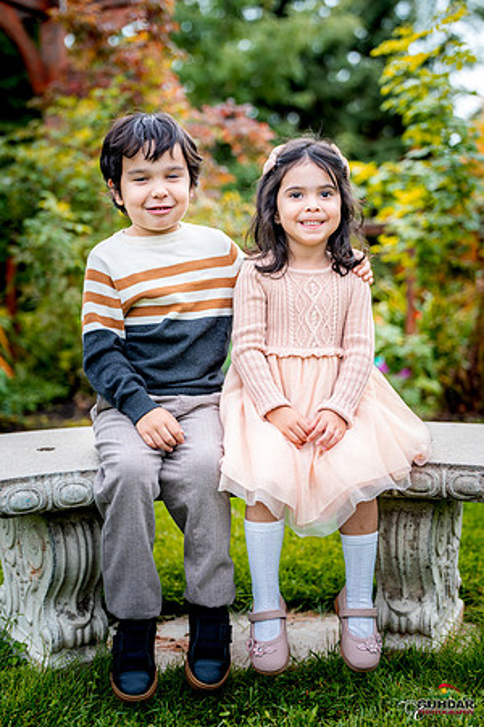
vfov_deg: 39.6
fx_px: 1008
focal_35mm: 50
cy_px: 364
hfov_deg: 27.0
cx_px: 242
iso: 200
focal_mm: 50
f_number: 2
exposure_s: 1/800
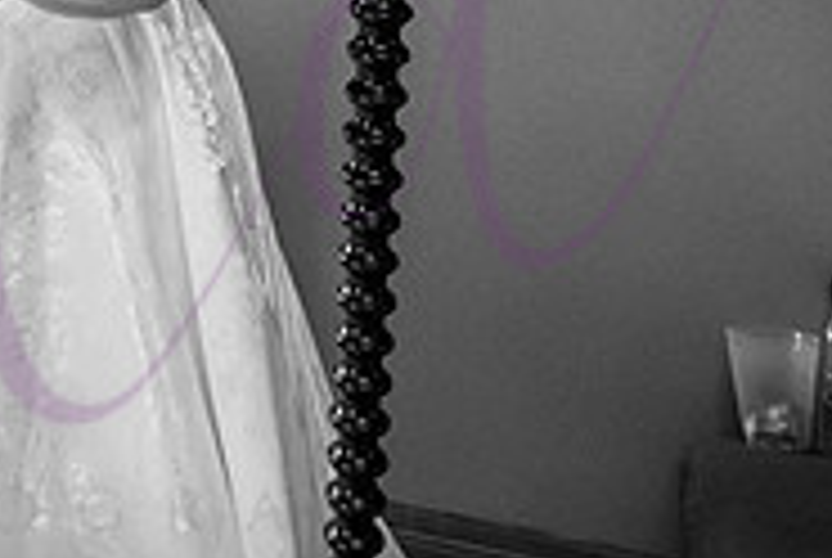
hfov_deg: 23.6
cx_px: -171
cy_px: -312
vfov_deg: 15.9
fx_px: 1806
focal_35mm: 78
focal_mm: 24
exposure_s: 1/400
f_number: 14
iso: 25600
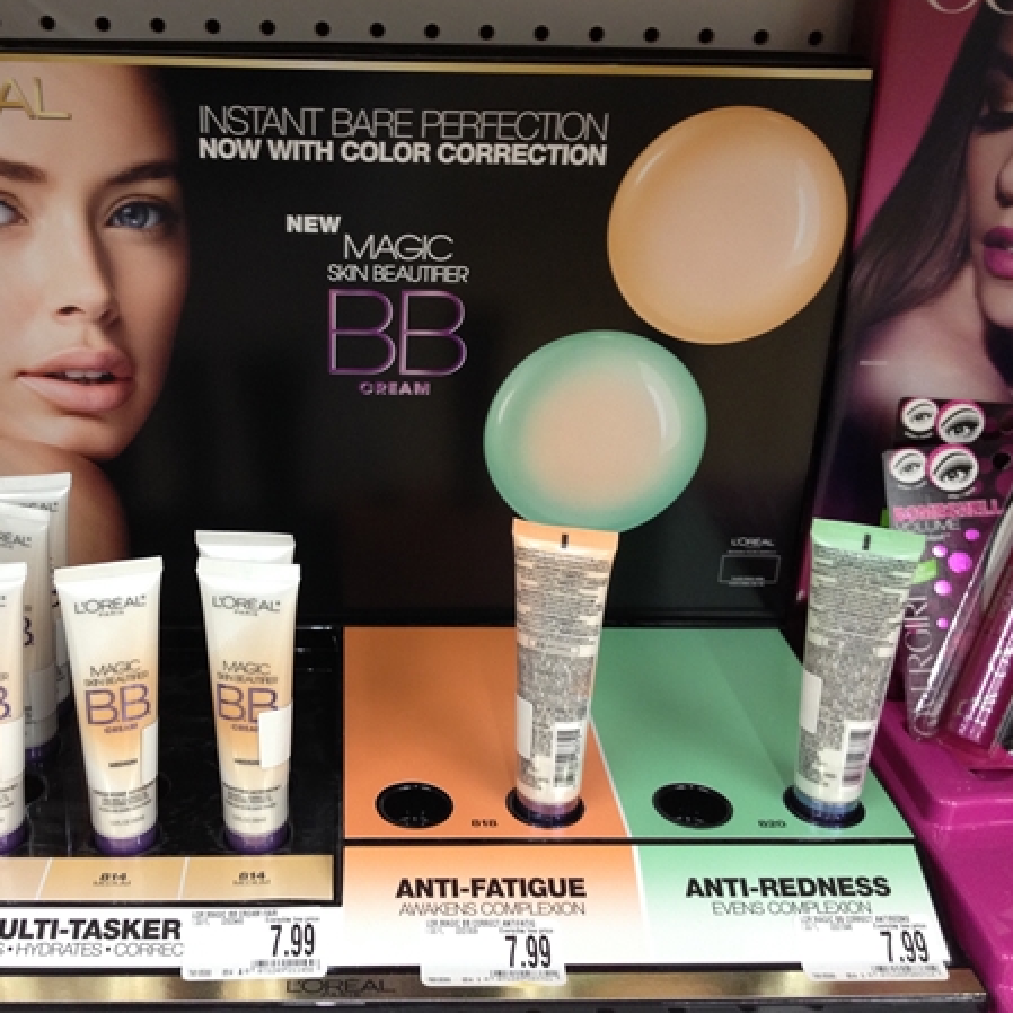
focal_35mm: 42
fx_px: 1391
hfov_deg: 39.7
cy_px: 501
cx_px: 372
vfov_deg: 40.0
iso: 125
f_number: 2.4
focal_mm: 4.28
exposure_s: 1/20
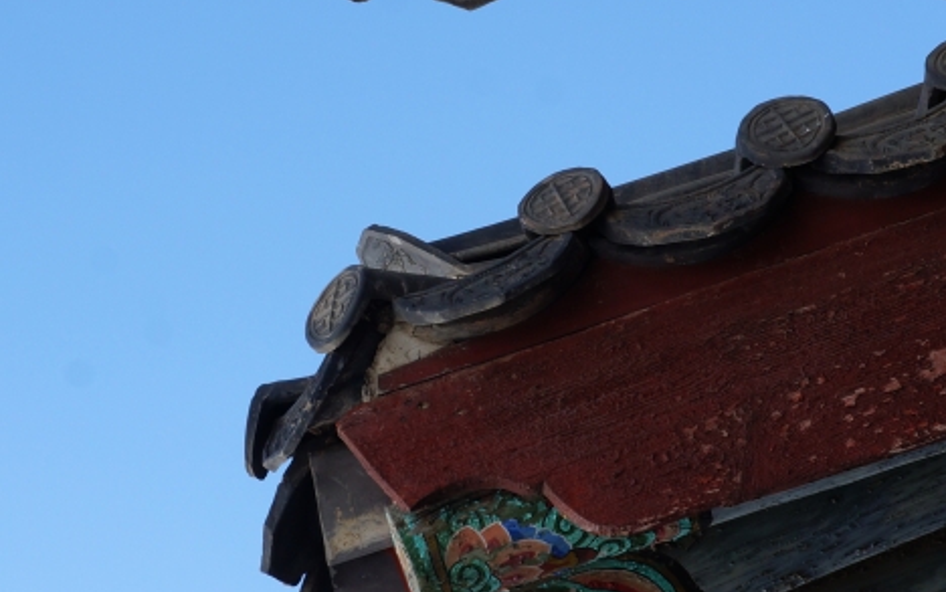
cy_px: 236
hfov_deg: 23.5
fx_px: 2272
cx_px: 372
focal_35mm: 88
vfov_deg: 14.8
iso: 200
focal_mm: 27
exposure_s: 1/125
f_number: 13
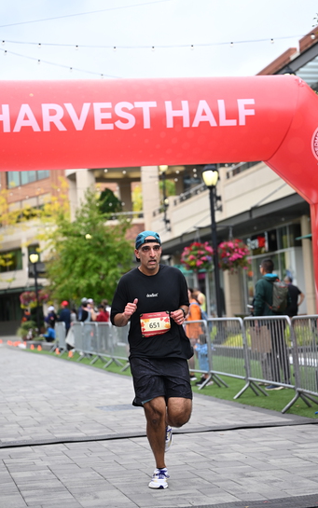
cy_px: 254
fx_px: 1011
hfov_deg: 17.9
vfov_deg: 28.2
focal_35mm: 73
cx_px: 162
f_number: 2.8
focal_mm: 71
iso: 640
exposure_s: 1/2000
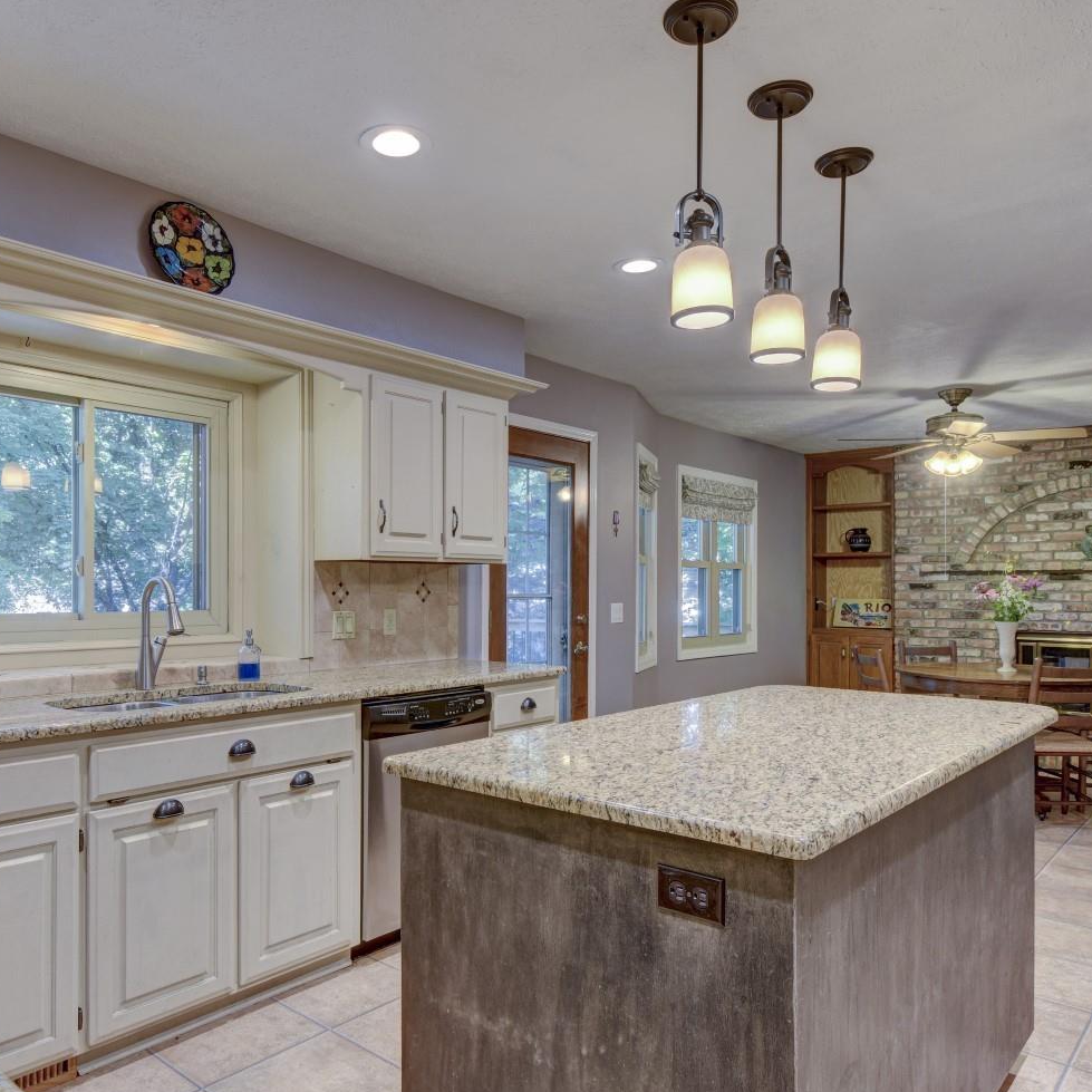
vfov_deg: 62.9
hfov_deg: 62.7
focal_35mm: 25
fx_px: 892
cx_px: 483
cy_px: 575
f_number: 8
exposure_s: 1/4
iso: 400
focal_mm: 12
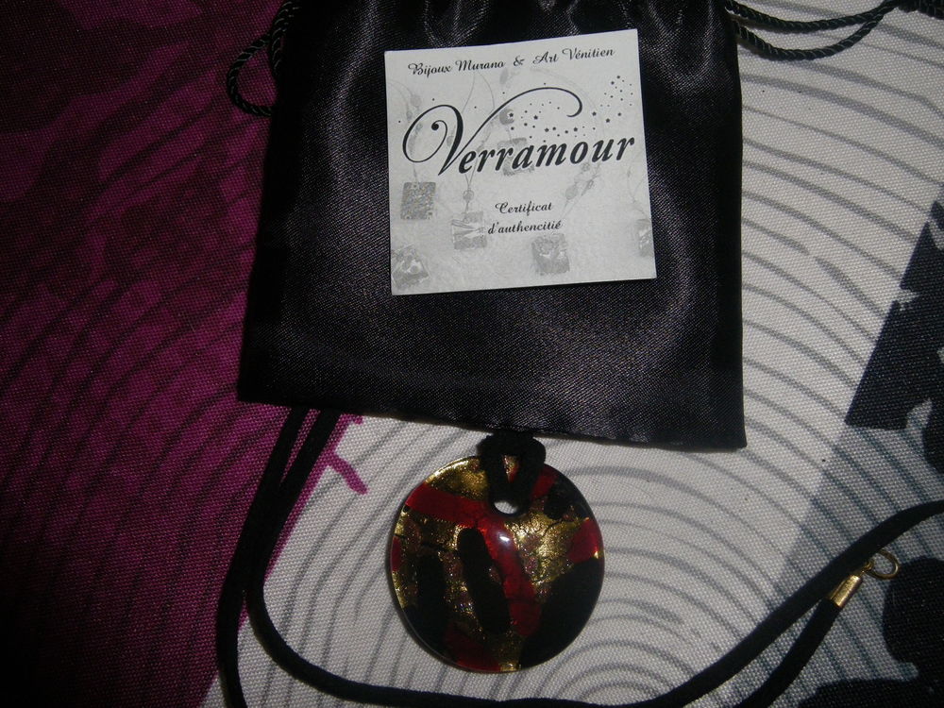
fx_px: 764
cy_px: 354
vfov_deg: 49.7
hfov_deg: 63.4
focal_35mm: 28
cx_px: 472
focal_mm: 4.9
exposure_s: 1/60
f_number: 7
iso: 320
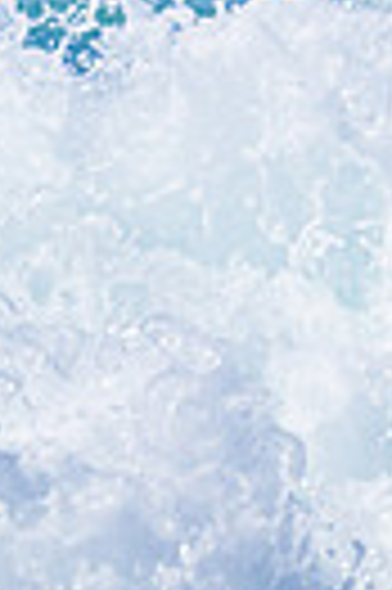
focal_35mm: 2870
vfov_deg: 0.7
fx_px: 46997
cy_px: -122
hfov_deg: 0.5
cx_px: 1015
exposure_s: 1/2000
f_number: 11
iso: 1100
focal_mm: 540
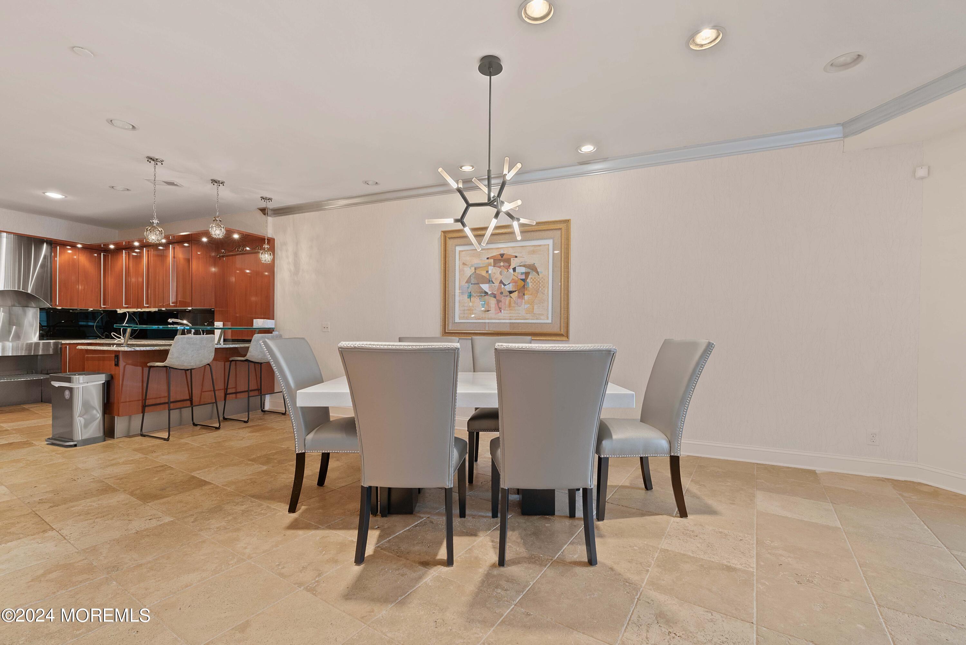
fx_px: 403
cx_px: 483
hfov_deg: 100.4
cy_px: 322
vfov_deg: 77.4
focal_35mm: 15
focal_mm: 15
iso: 400
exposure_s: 1/1.67
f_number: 11
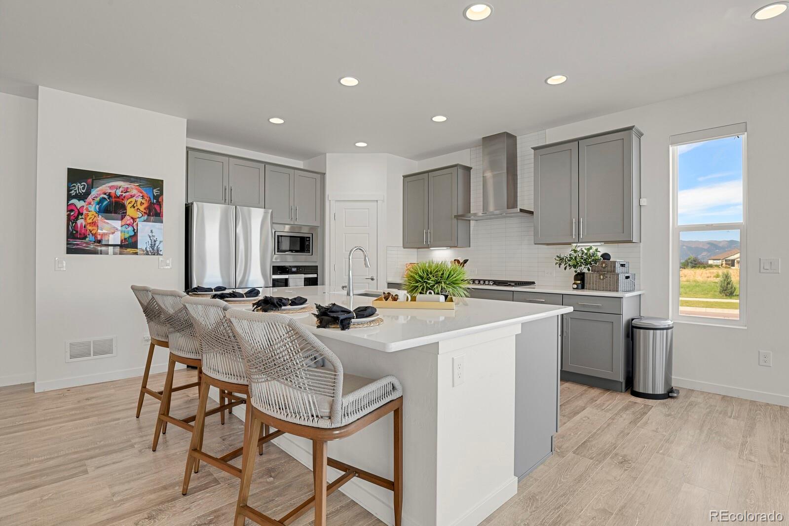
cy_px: 263
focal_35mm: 17
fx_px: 373
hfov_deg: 93.3
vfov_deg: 70.4
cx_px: 394
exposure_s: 1
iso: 250
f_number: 8
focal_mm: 17
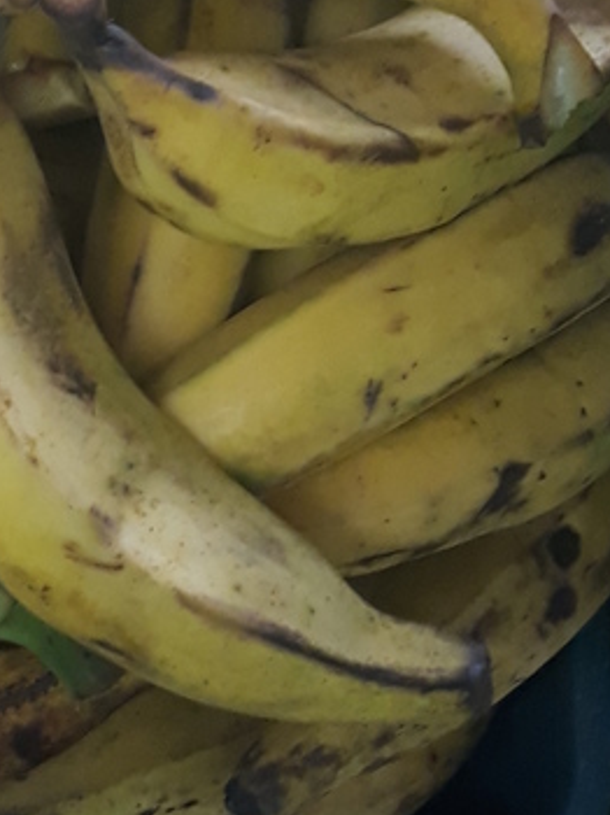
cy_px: 128
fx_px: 1858
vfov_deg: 24.2
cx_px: -107
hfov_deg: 17.8
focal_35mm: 79
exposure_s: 1/40
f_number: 1.7
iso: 160
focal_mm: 3.71
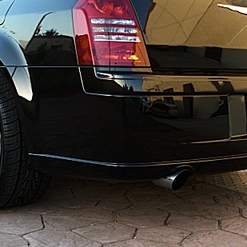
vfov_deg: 26.1
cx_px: 95
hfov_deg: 26.0
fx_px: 533
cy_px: 112
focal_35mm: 66
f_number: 2.8
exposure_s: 1/80
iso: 100
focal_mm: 6.3
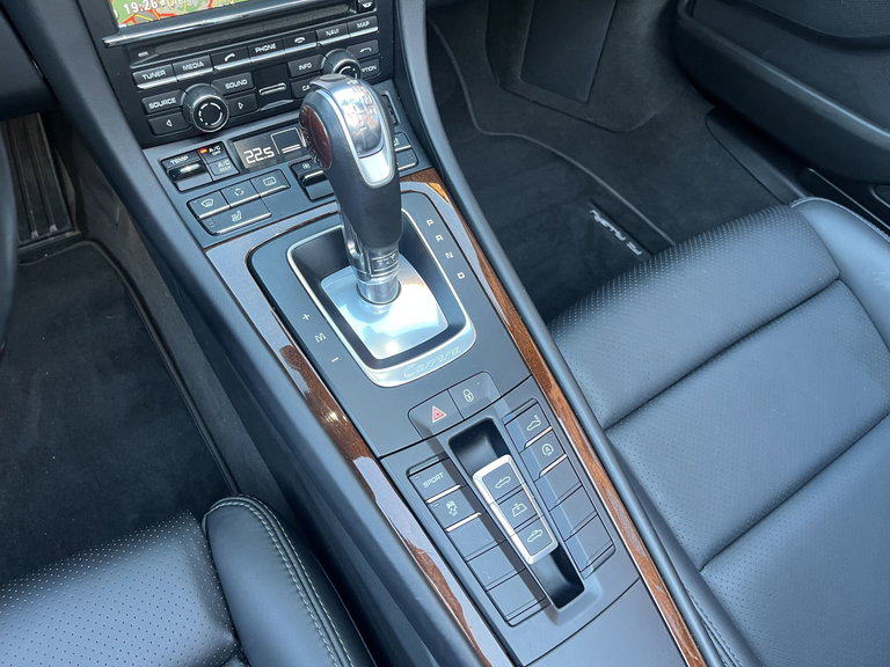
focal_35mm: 26
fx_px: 668
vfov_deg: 53.1
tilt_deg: -51.5
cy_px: 334
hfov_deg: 67.3
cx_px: 445
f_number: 1.6
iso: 200
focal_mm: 5.1
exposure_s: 1/60
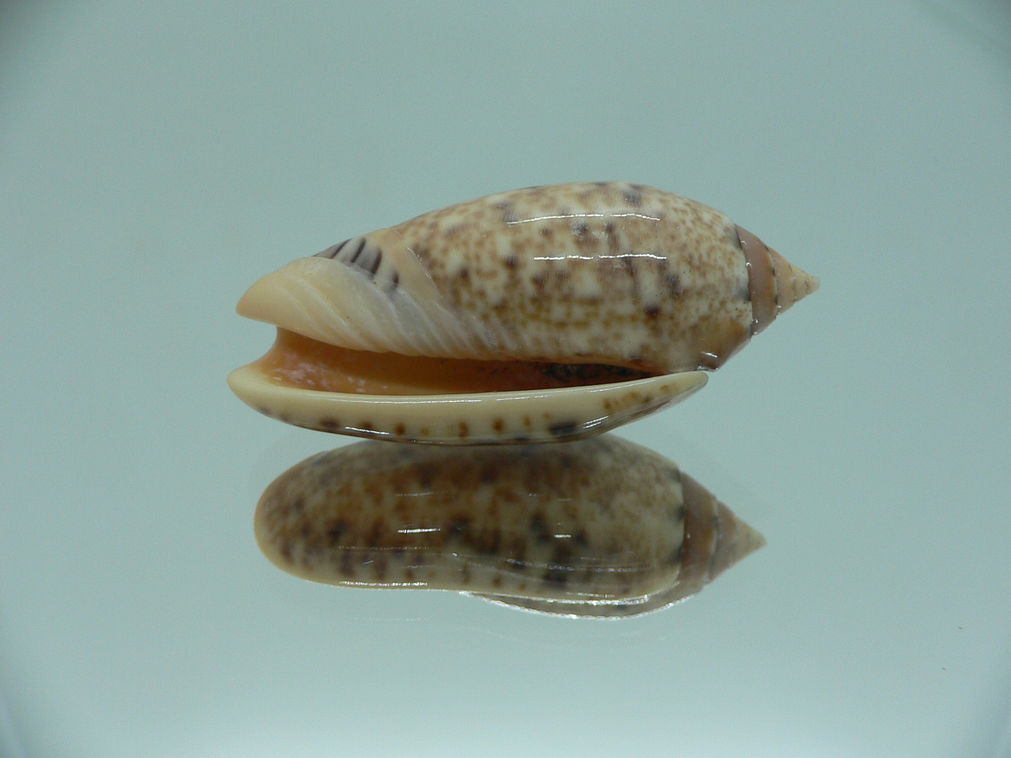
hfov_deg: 52.6
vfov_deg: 40.7
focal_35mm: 35
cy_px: 379
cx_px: 506
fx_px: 1022
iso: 80
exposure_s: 1/60
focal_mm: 4.6
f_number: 2.8
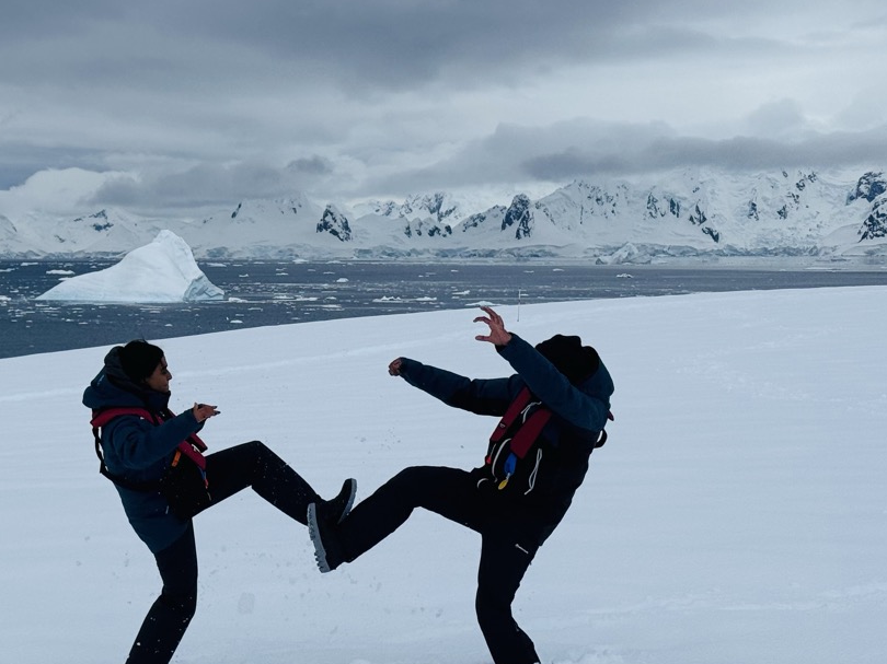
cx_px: 197
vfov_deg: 17.8
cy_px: 301
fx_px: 2126
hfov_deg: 23.3
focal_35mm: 83
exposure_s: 1/3425
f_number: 1.78
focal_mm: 6.76
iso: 64
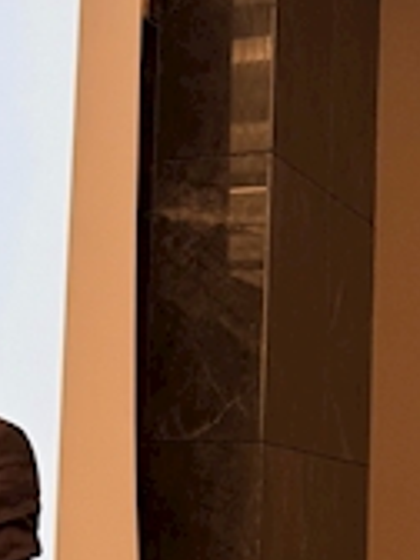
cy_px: 473
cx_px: -460
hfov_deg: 11.5
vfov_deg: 17.1
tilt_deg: +1.8
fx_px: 1844
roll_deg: -2.2
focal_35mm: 114
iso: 80
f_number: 1.78
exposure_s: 1/90
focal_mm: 6.76
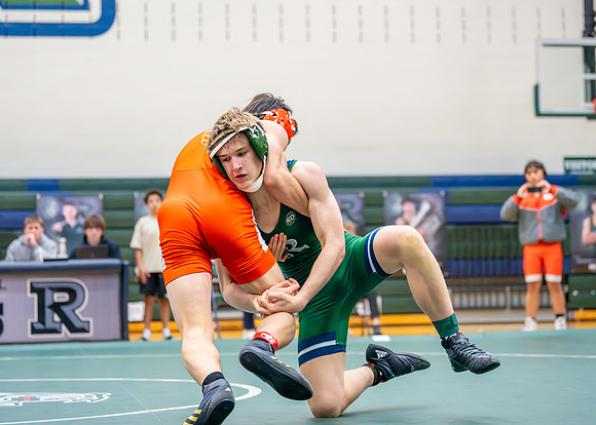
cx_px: 302
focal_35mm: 85
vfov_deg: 16.9
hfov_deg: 23.5
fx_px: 1435
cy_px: 188
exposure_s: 1/1000
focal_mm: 70
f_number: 2.8
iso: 6400
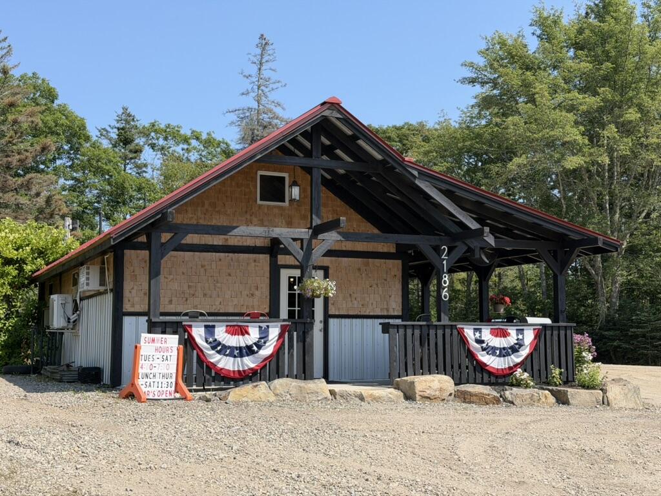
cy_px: 248
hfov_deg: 39.7
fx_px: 917
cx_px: 330
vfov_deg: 30.3
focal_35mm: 48
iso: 64
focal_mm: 6.76
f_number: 1.78
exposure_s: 1/3378
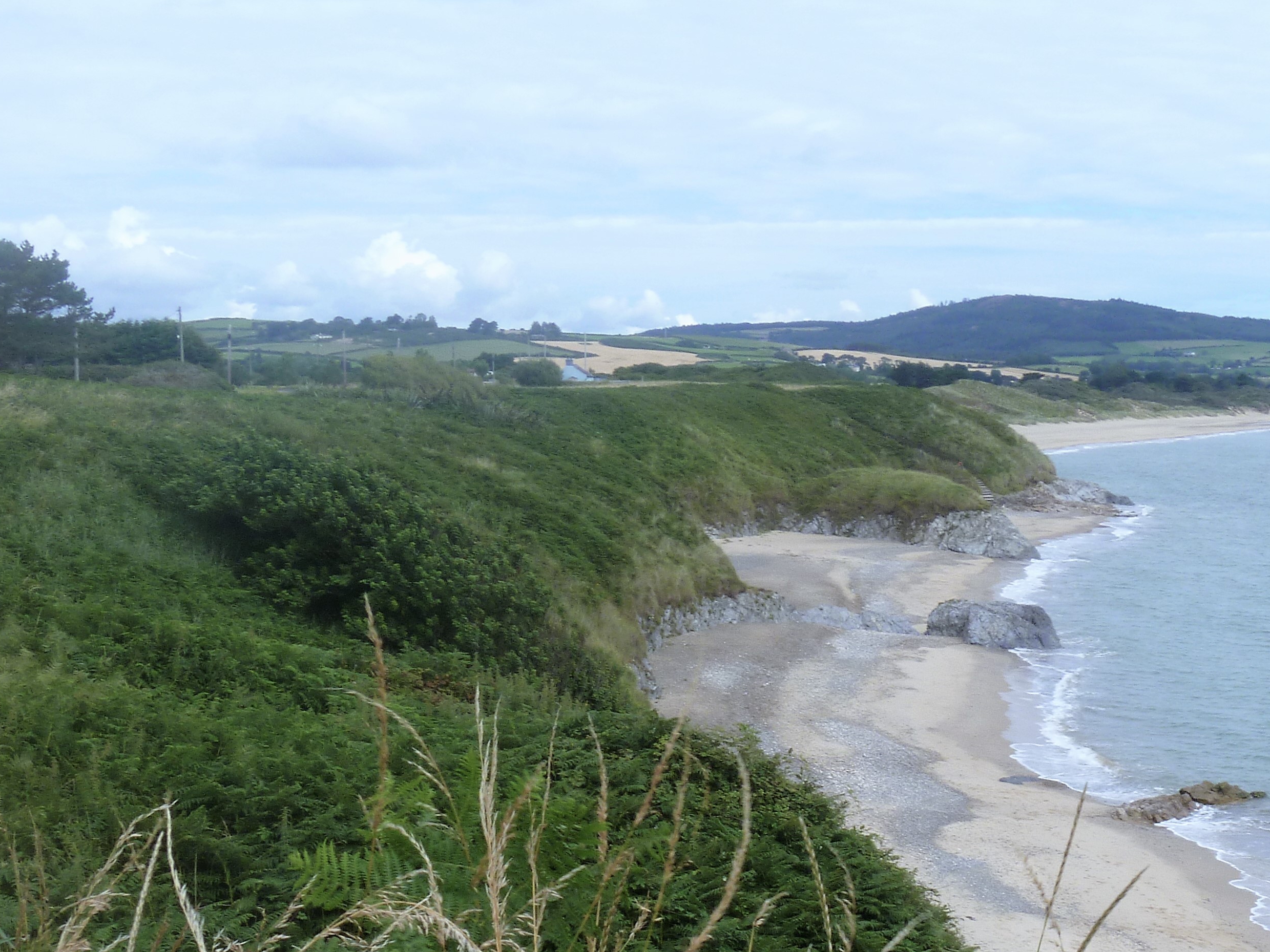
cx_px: 897
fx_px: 2238
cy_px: 747
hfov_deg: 31.3
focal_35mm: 61
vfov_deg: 23.7
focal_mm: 6.3
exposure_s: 1/200
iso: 80
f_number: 5.6
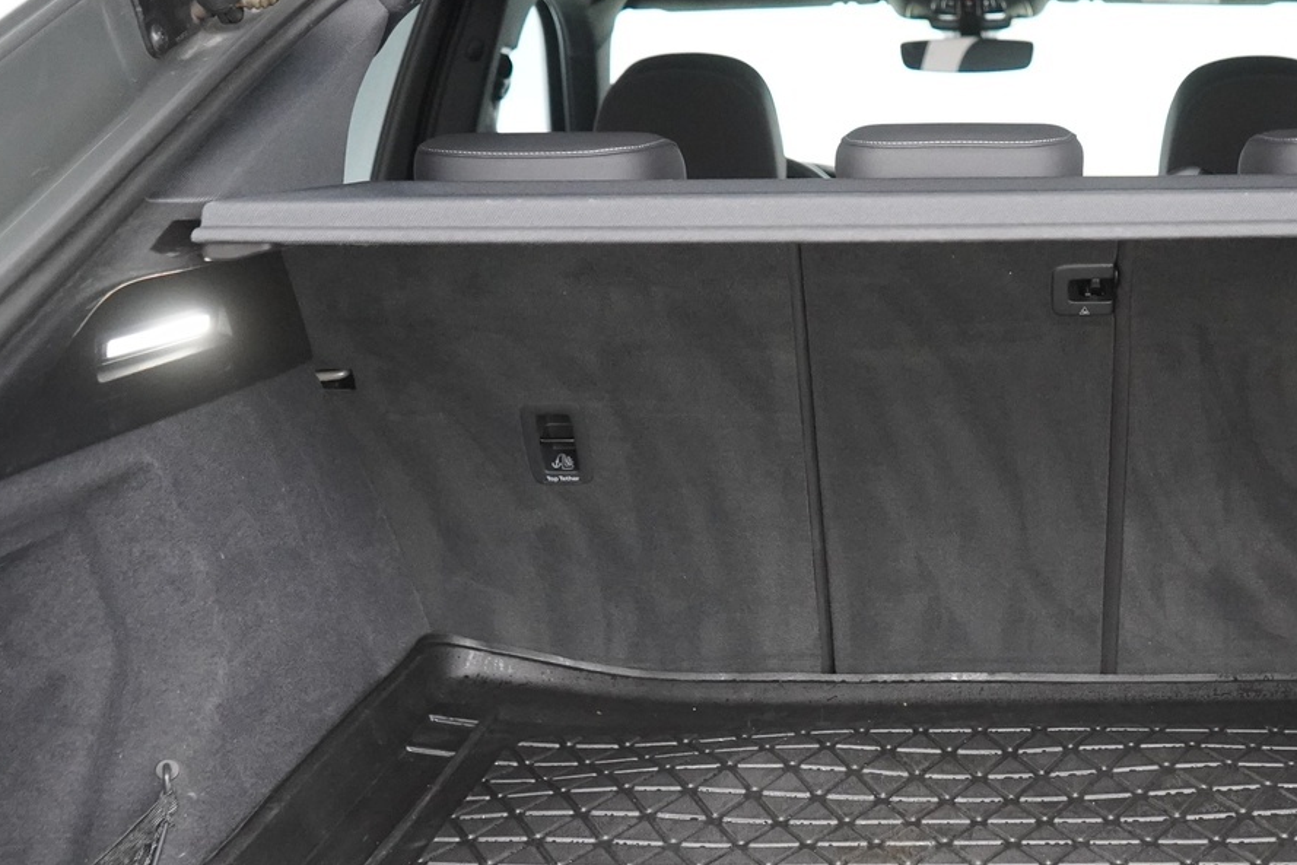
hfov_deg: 37.9
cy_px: 651
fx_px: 1838
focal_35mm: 51
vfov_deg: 26.2
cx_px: 975
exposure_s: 1/60
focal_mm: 28
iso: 8000
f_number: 3.5
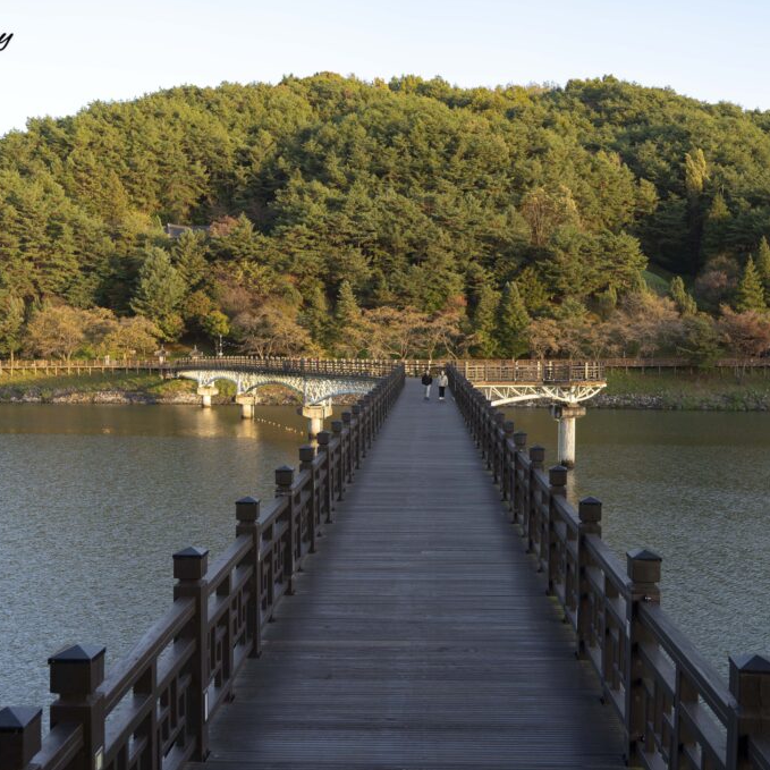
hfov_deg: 40.9
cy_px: 385
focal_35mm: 41
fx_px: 1032
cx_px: 409
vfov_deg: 40.9
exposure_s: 1/60
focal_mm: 32
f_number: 4.5
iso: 125
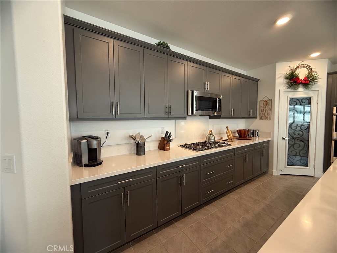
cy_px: 126
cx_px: 168
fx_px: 136
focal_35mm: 14
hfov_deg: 102.1
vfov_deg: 85.7
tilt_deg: -2.8
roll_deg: +0.7
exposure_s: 1/60
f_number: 2.2
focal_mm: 2.22
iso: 160
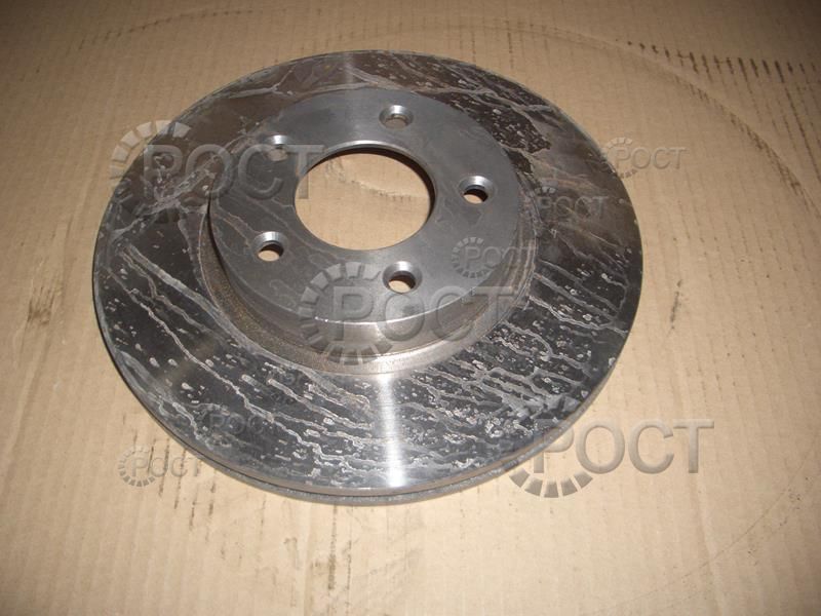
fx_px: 830
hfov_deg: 52.6
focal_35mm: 35
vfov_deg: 40.7
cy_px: 308
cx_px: 410
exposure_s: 1/60
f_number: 2.6
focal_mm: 5.8
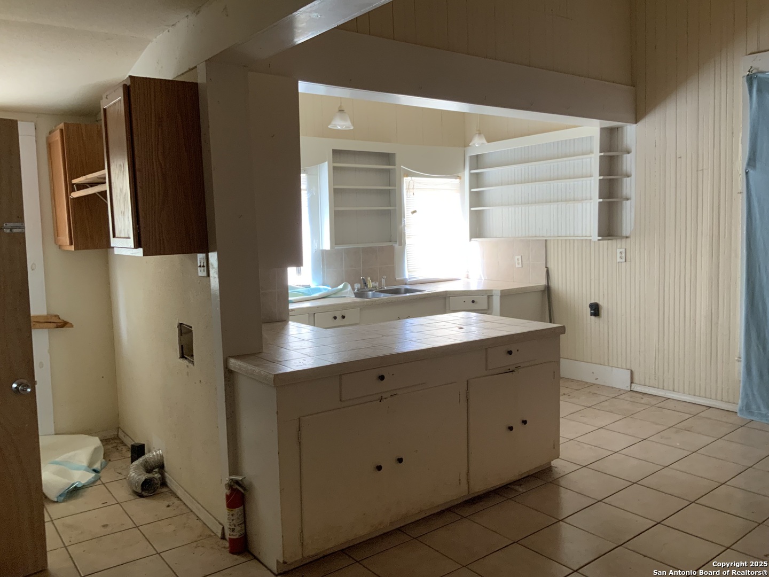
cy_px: 288
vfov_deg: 48.2
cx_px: 384
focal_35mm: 29
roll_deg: +1.9
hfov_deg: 61.7
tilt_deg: -4.4
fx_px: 644
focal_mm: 3
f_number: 1.8
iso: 125
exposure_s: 1/60
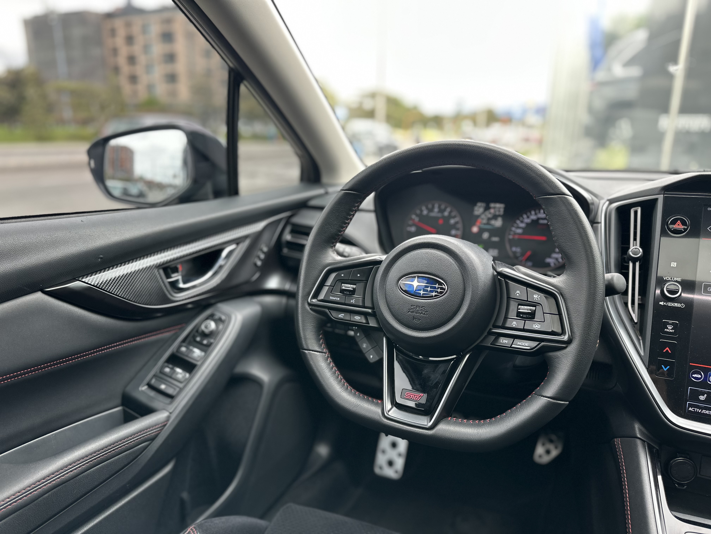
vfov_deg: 56.8
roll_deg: -2.0
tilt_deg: -15.8
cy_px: 267
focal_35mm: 24
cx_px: 356
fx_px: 493
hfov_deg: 71.6
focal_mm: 6.86
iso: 100
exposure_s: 1/172
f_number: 1.78
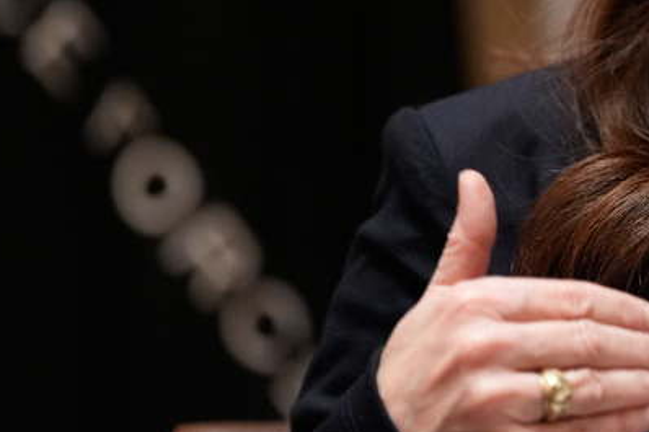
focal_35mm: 386
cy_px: -19
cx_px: 626
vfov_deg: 3.6
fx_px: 6955
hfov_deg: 5.3
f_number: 2.8
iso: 4000
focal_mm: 150
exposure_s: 1/250
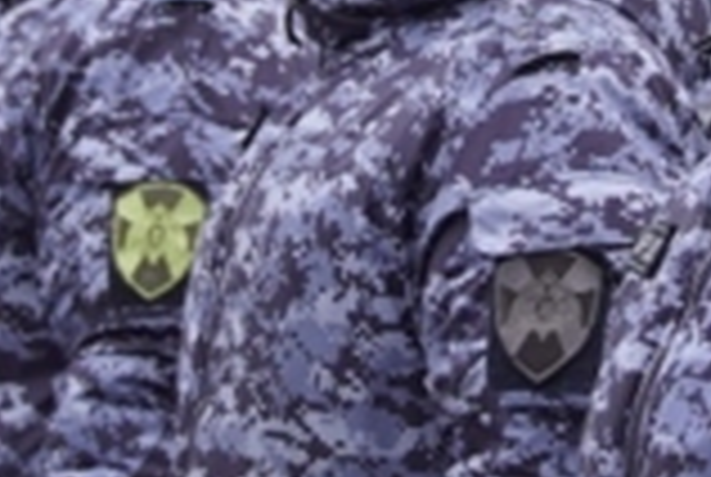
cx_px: 484
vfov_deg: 4.5
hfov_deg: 6.7
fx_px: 6042
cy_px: -99
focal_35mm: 305
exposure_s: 1/160
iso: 250
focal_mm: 43
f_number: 5
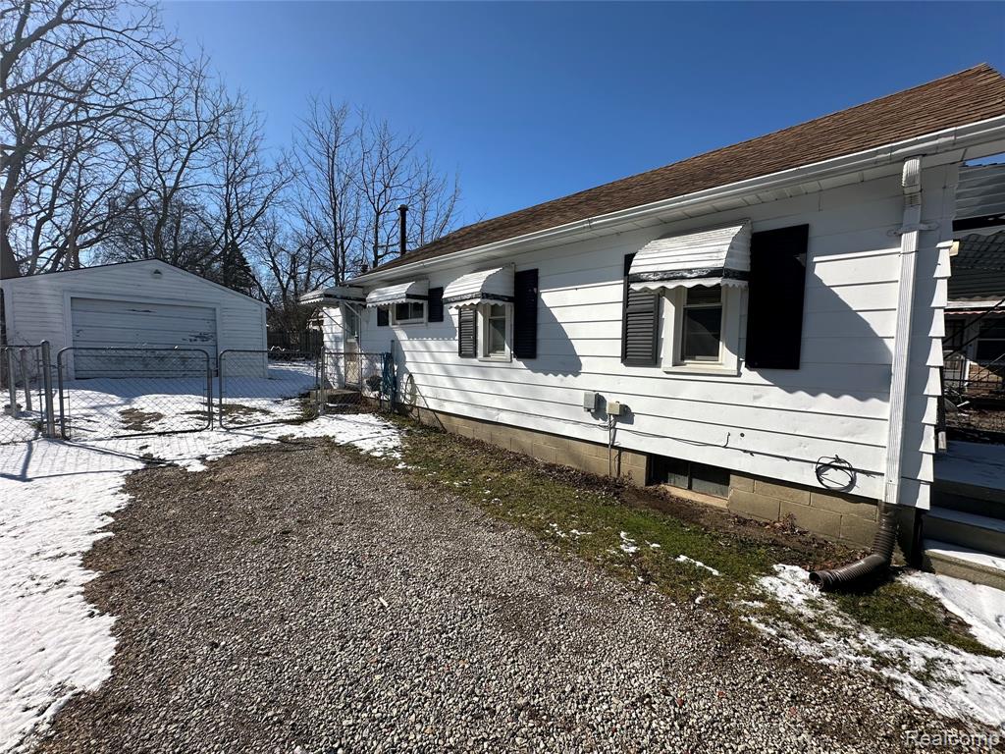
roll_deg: -1.2
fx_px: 406
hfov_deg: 102.1
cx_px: 502
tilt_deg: -3.1
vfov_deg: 85.7
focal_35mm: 14
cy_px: 377
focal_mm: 2.22
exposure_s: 1/3125
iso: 40
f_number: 2.2
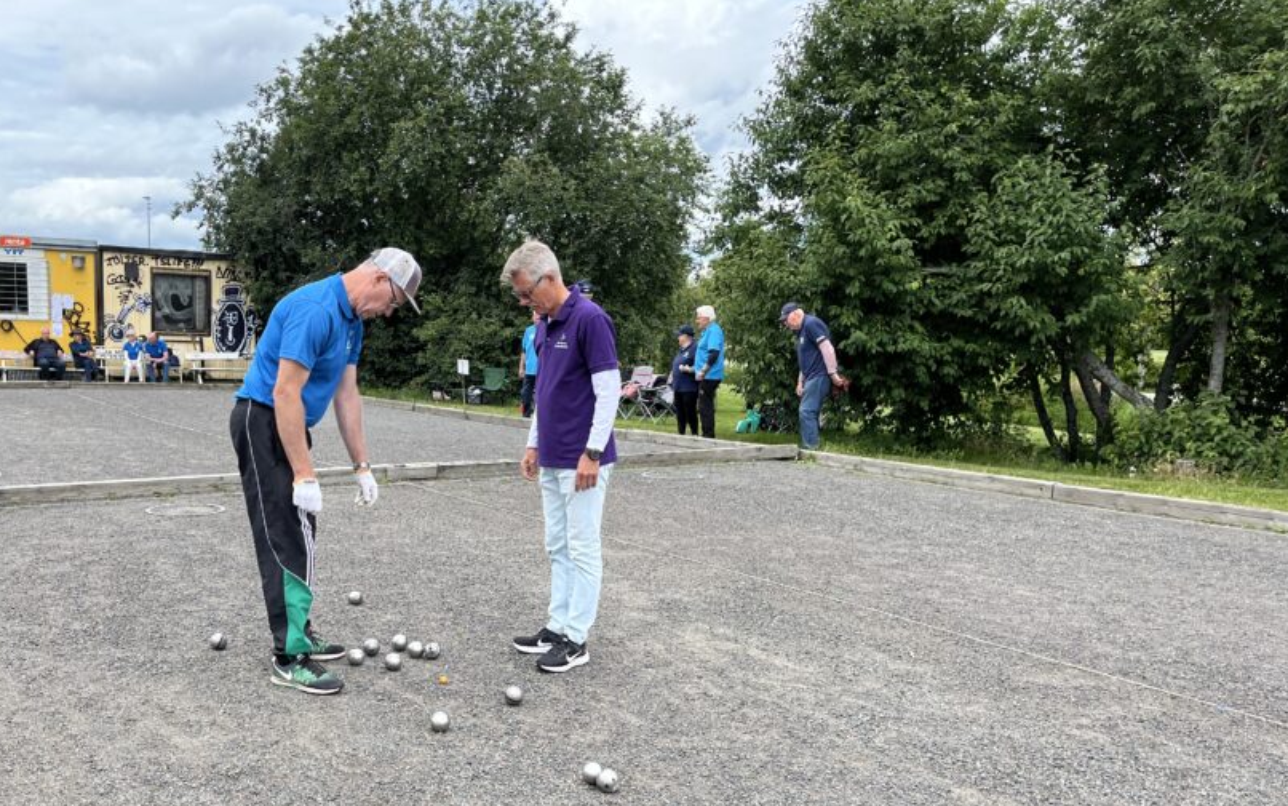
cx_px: 475
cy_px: 561
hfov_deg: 54.6
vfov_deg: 35.8
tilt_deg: -11.1
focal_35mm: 35
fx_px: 1229
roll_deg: -2.1
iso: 50
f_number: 1.6
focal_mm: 5.1
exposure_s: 1/1266
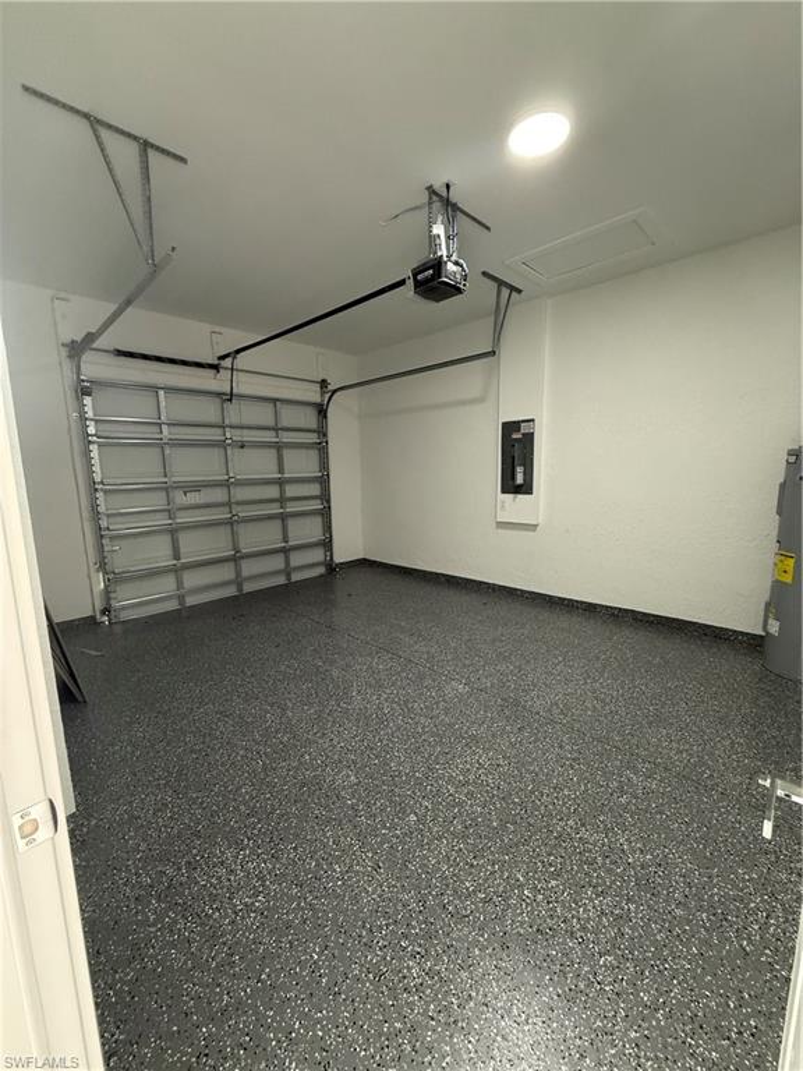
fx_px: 433
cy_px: 536
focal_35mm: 14
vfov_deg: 102.1
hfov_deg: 85.7
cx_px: 402
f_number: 2.2
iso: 250
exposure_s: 1/60
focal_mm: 2.22
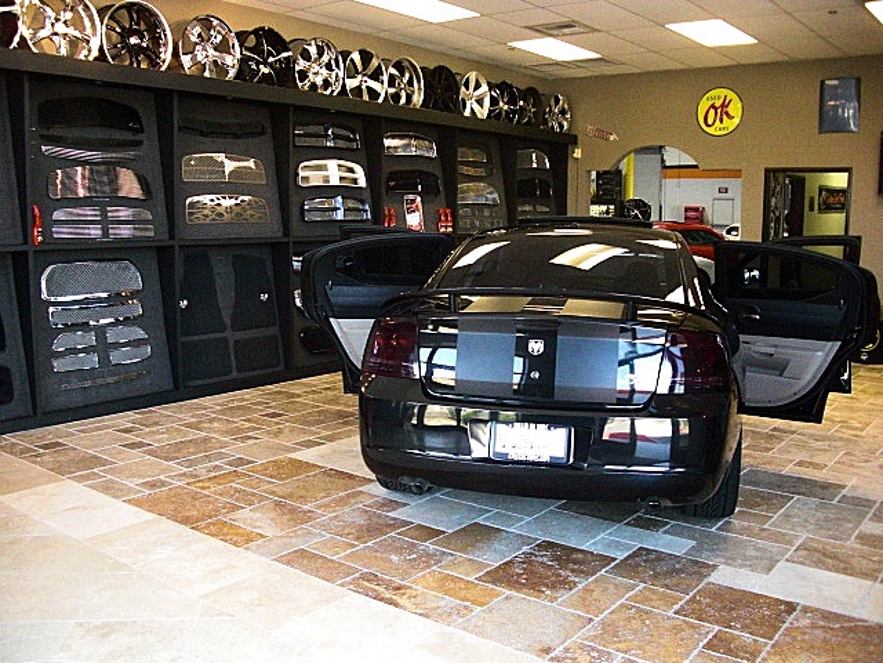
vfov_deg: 39.7
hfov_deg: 51.4
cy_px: 332
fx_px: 918
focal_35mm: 36
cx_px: 442
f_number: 2.8
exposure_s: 1/100
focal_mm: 6.3
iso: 800
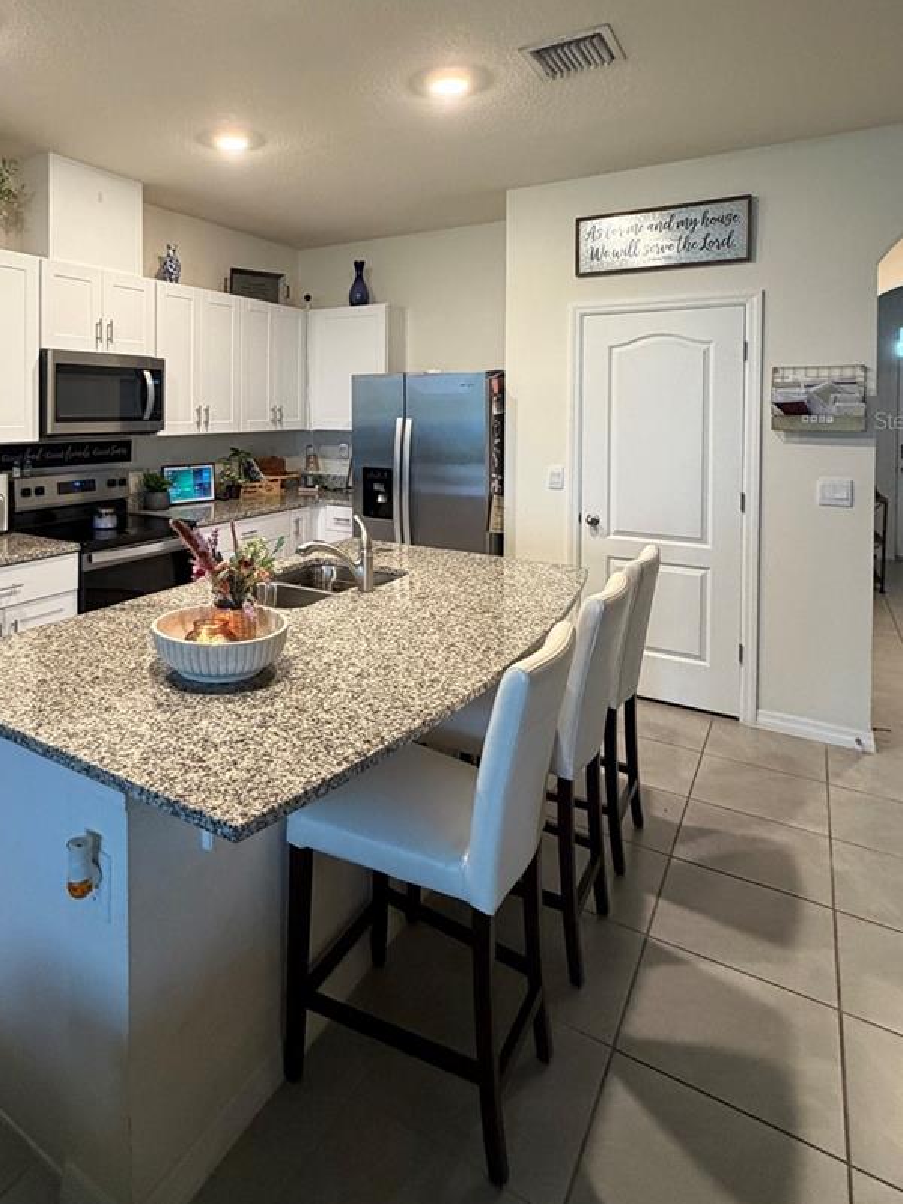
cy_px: 420
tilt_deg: +0.2
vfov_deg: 76.9
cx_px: 304
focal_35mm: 21
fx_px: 730
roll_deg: +0.8
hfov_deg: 62.0
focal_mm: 2.22
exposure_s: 1/60
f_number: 2.2
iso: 400
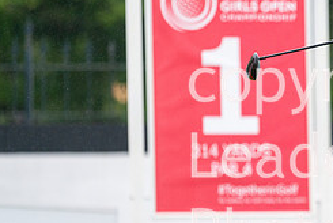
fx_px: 7038
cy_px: 183
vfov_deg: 1.8
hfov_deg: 2.7
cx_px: 392
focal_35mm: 760
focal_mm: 300
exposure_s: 1/1600
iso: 400
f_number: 4
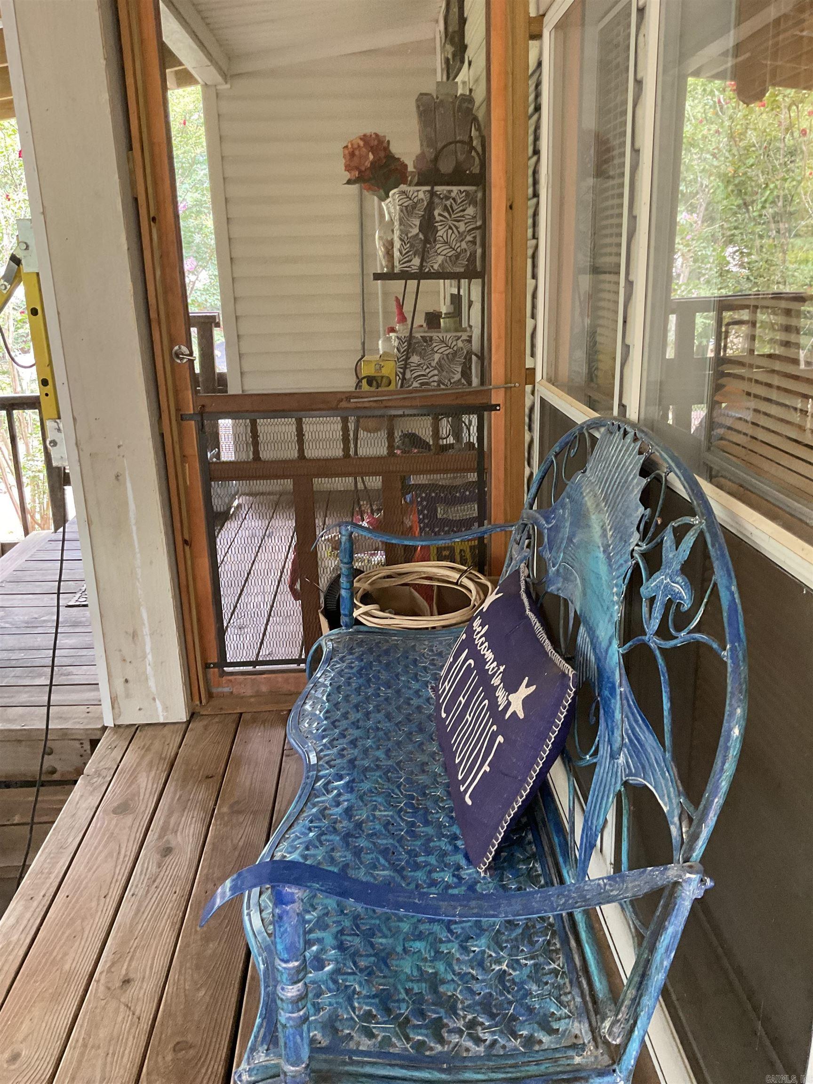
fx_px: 908
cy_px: 542
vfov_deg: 61.7
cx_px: 406
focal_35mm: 29
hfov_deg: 48.2
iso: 250
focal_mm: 3
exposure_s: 1/60
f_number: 1.8
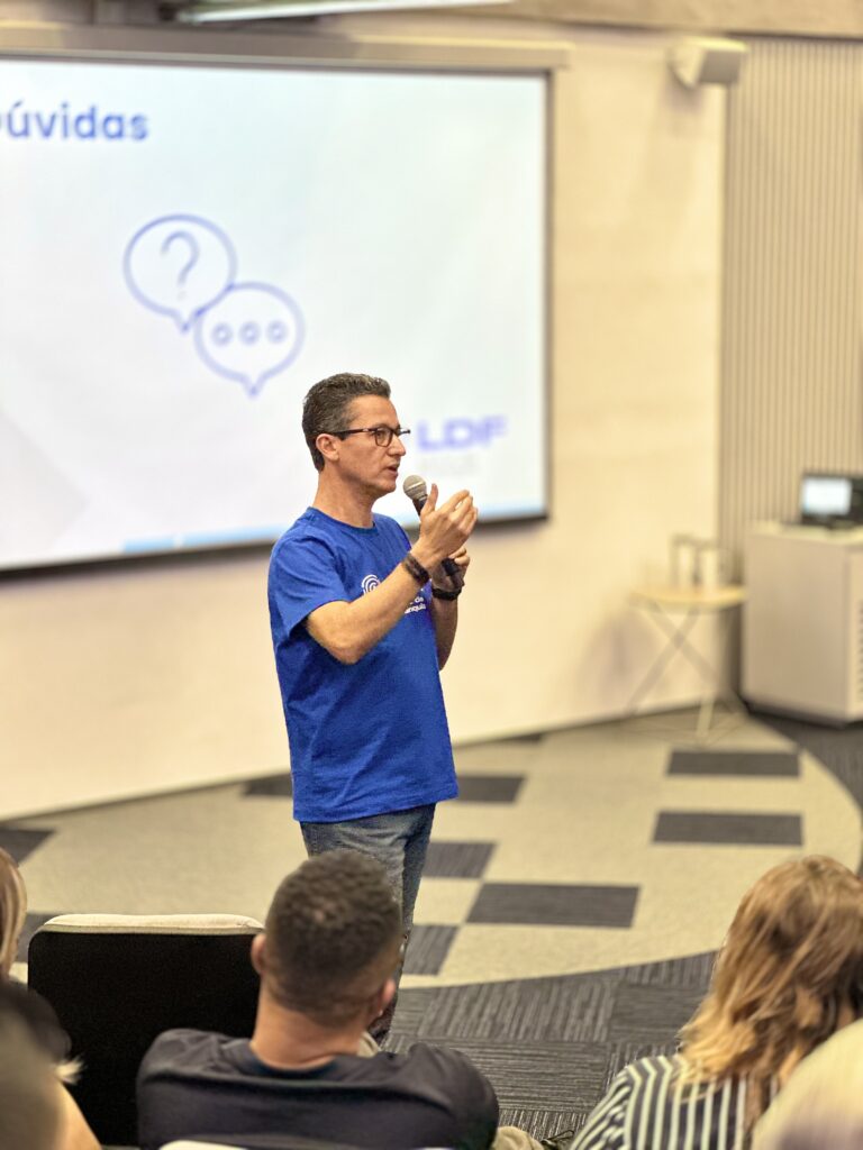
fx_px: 2560
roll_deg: -0.9
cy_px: 575
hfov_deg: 19.1
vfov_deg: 25.3
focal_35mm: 77
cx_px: 432
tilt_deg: -8.2
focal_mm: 9
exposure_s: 1/40
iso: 160
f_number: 2.8
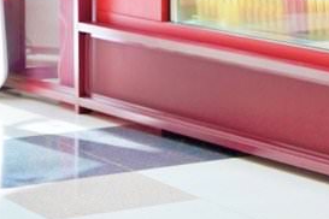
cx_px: 499
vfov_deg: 7.4
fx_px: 1669
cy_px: -134
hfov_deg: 10.8
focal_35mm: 183
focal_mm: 41.6
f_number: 4
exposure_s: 1/160
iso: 500
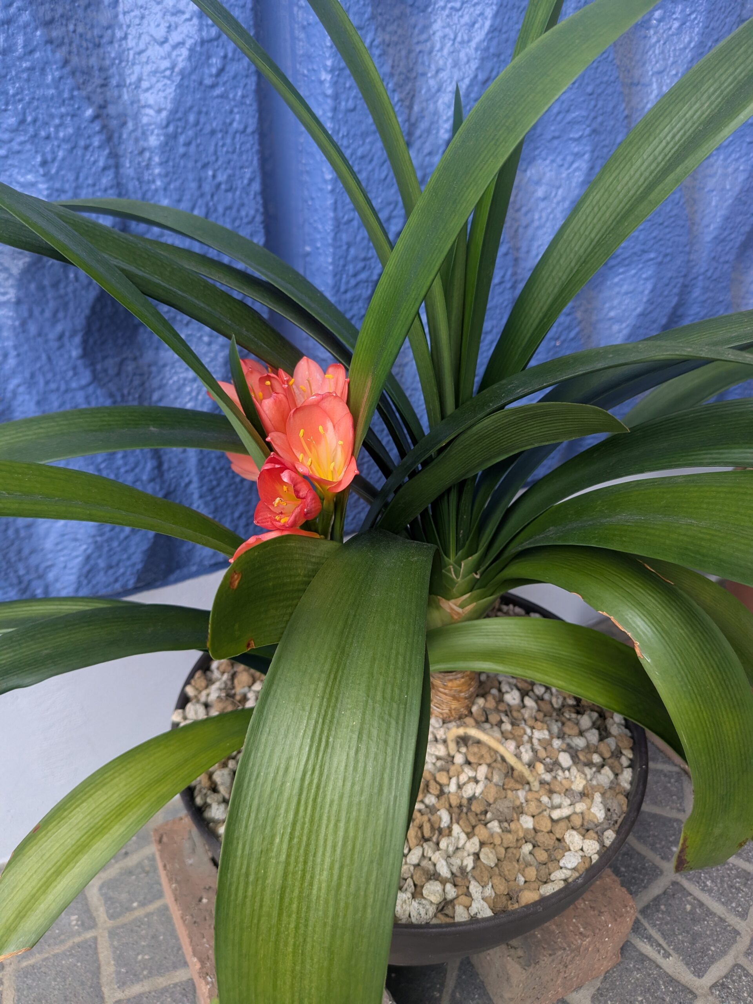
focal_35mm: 24
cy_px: 502
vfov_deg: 71.6
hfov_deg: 56.8
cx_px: 376
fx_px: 696
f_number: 1.7
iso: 112
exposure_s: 1/172
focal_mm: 4.53
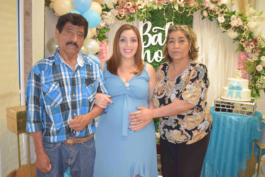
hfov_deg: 53.1
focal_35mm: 36
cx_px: 132
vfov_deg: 36.9
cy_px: 88
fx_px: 265
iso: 1250
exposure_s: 1/80
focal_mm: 24
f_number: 3.8
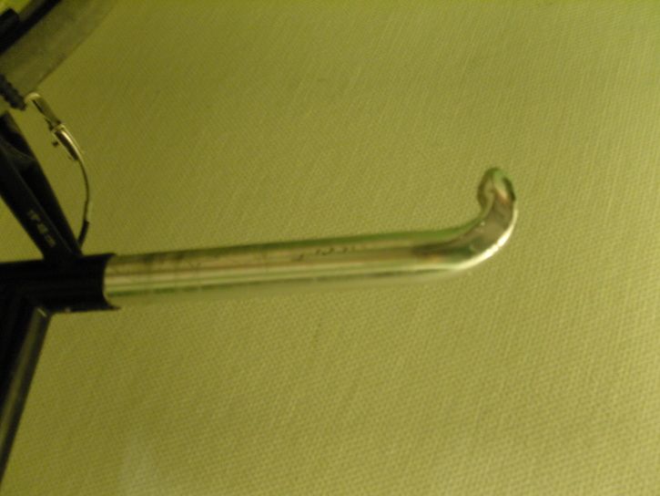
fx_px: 725
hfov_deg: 49.0
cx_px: 330
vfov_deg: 37.7
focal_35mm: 38
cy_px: 248
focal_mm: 7.8
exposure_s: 1/2.5
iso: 200
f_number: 2.8
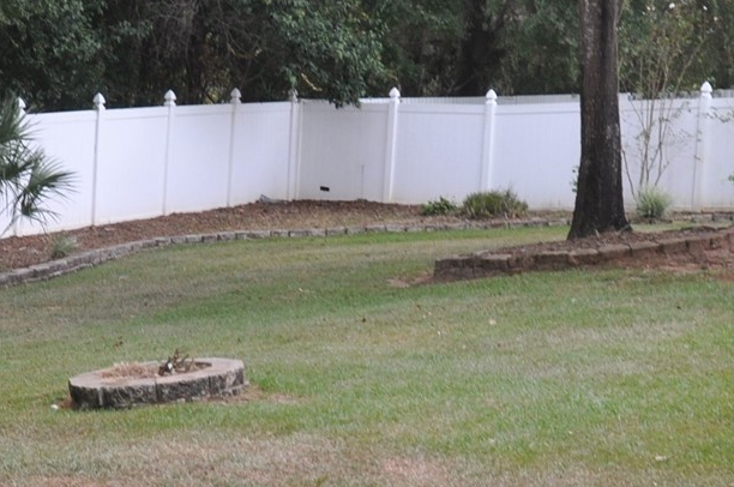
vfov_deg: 14.2
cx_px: 273
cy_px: 300
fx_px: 1954
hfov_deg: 21.2
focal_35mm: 96
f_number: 5.6
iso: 360
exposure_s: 1/30
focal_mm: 18
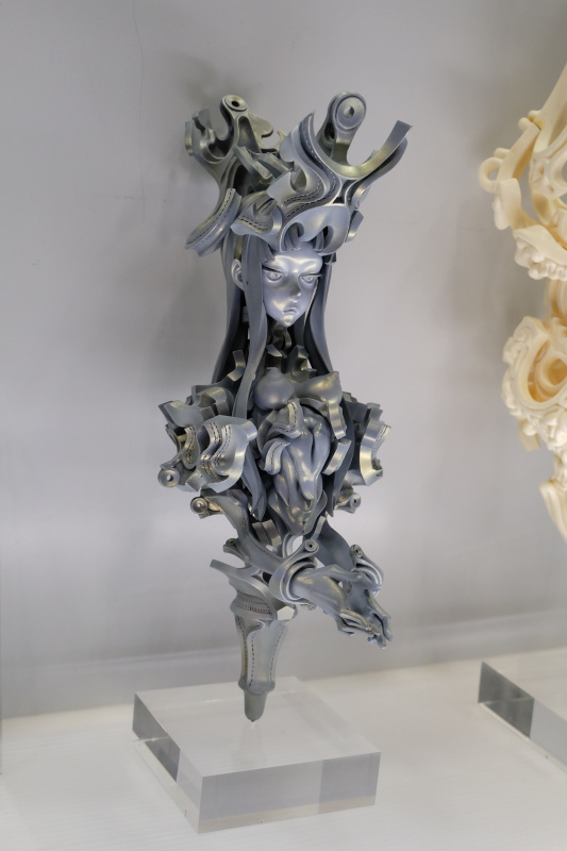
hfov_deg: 30.5
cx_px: 284
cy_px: 426
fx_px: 1040
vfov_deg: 44.5
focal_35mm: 44
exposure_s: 1/125
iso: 2000
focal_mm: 29.5
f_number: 4.7
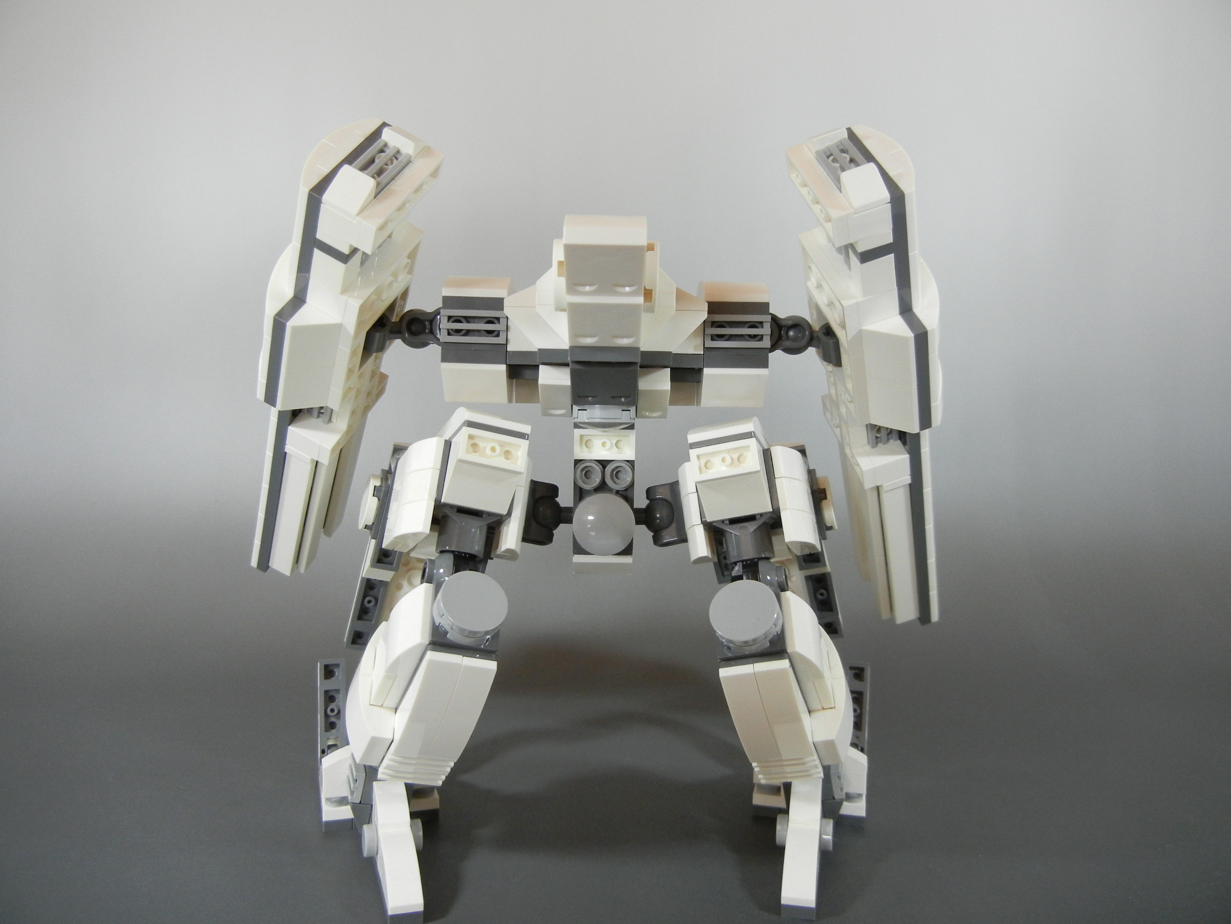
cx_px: 616
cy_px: 462
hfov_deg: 60.0
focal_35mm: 30
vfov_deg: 46.8
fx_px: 1067
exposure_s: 1/58.2
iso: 400
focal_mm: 5.4
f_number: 3.5
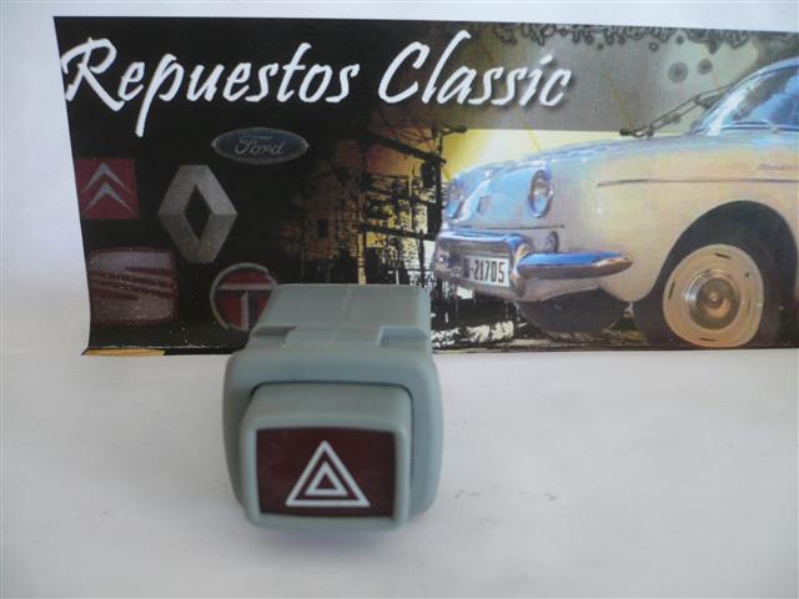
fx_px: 808
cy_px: 300
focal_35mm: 35
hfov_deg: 52.6
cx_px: 400
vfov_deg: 40.7
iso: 160
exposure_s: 1/30
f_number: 2.8
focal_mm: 5.8
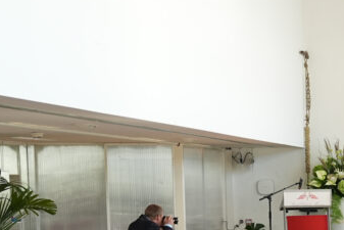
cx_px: 529
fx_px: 1157
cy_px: 296
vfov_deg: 11.1
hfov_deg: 15.5
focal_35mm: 121
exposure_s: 1/500
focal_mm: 34
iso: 800
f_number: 3.5
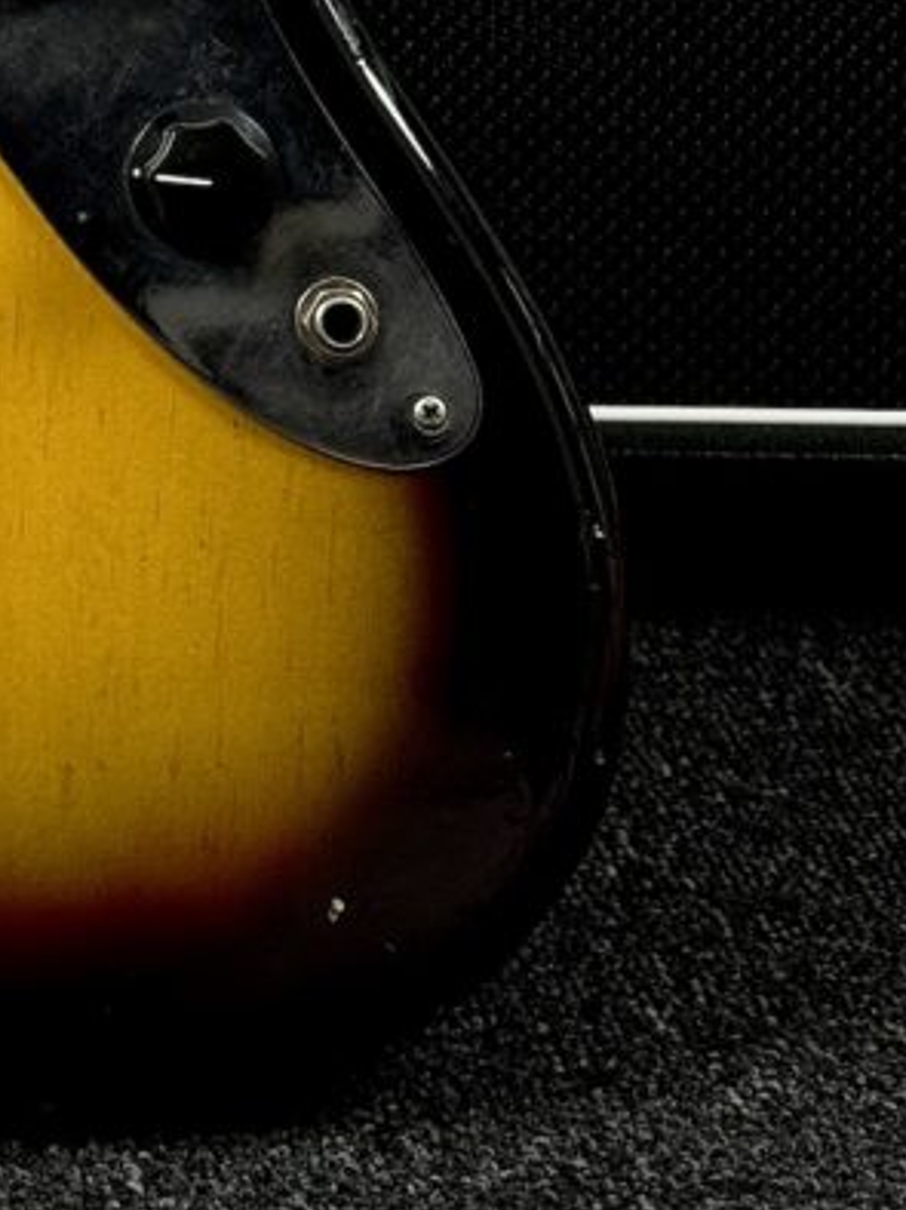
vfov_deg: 12.0
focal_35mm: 156
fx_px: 5450
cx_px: -405
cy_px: -669
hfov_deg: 9.3
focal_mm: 6.86
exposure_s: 1/121
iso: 80
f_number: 1.78
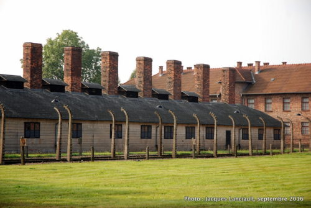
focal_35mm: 98
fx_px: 844
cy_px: 104
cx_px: 156
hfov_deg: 20.9
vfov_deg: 14.1
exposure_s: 1/160
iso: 100
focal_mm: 65
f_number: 4.5
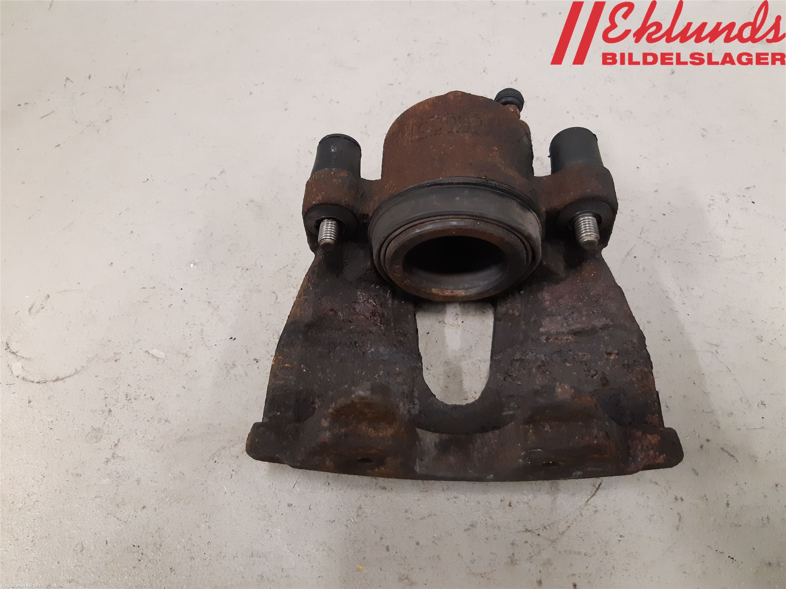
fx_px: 590
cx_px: 393
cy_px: 294
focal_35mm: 26
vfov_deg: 53.1
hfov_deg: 67.3
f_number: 1.7
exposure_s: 1/50
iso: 250
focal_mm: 3.93
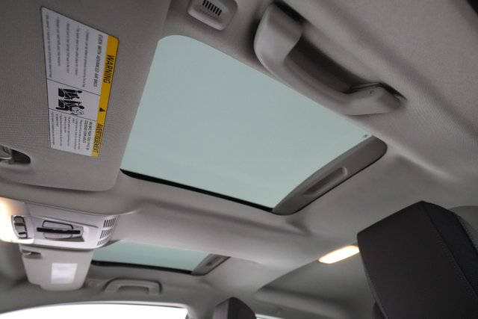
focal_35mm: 17
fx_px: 226
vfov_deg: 70.5
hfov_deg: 93.3
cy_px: 160
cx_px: 239
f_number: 5
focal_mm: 17
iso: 10000
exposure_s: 1/100
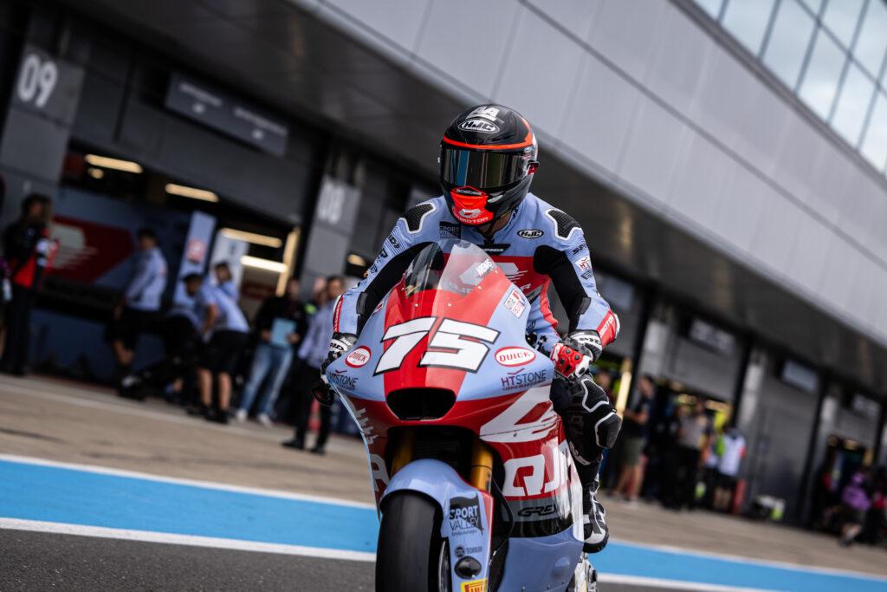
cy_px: 282
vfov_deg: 13.3
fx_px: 2536
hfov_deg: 19.8
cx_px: 444
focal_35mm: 103
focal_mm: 85
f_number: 2.8
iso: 250
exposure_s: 1/800
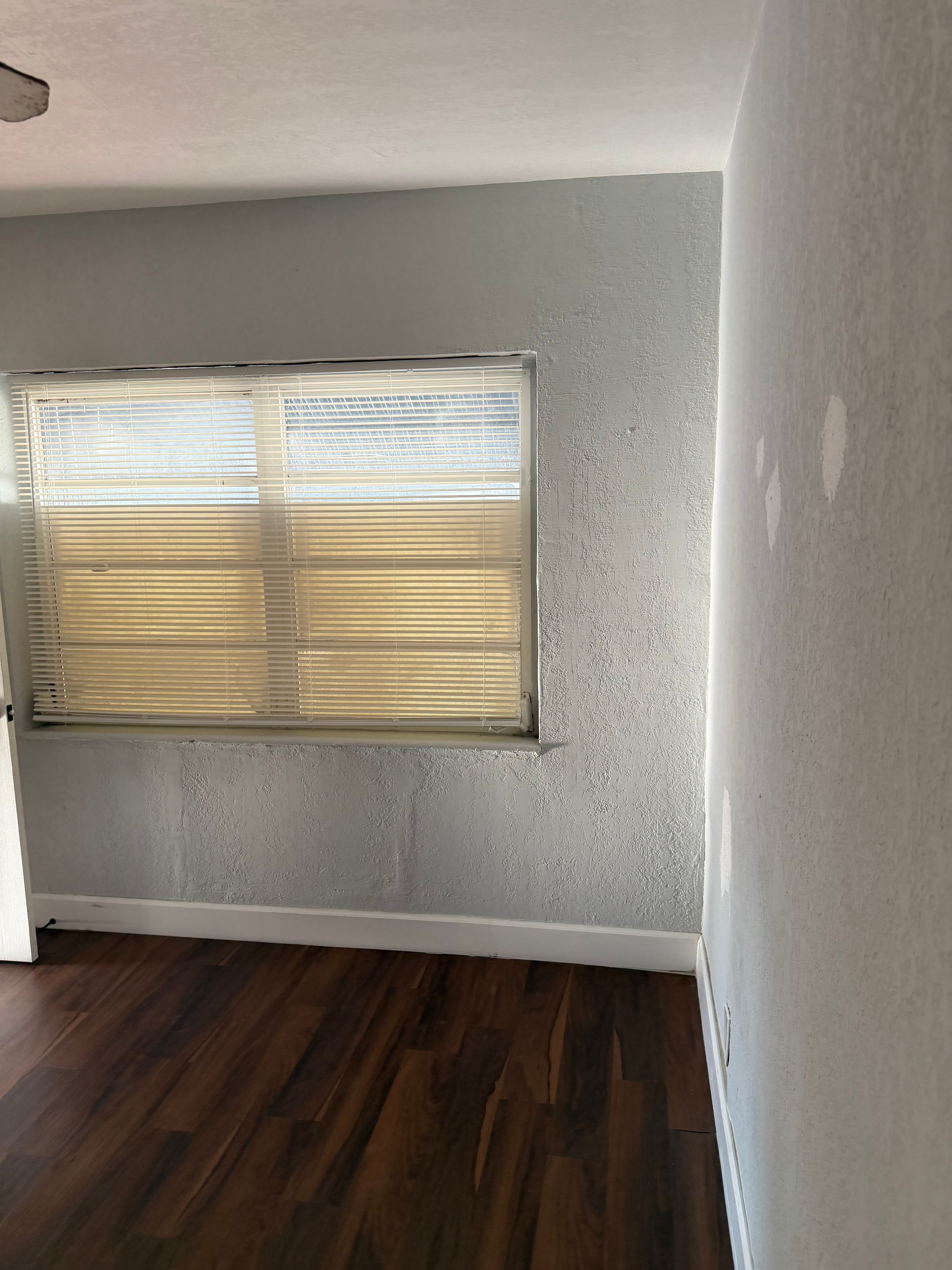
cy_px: 635
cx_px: 476
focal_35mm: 24
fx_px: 880
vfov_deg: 71.6
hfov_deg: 56.8
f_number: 1.78
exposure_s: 1/188
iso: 200
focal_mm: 6.76
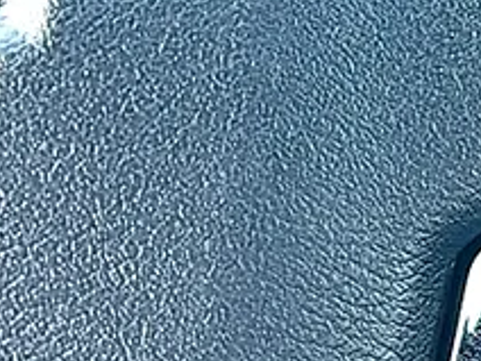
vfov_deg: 10.4
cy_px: 171
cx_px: 787
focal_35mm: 142
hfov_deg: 12.9
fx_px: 1973
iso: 64
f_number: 1.78
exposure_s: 1/73
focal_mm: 6.86
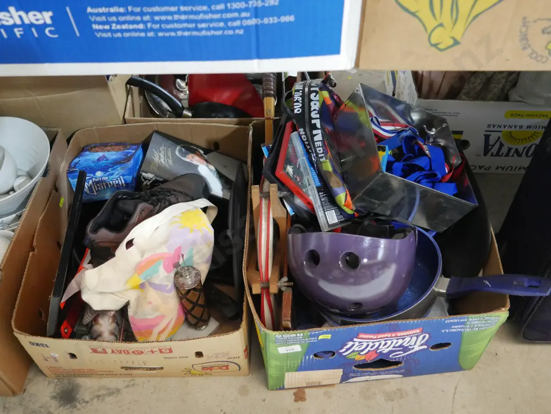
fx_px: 541
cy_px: 207
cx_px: 276
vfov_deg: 41.8
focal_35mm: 34
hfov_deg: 53.9
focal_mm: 17
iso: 3200
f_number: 4
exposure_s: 1/50
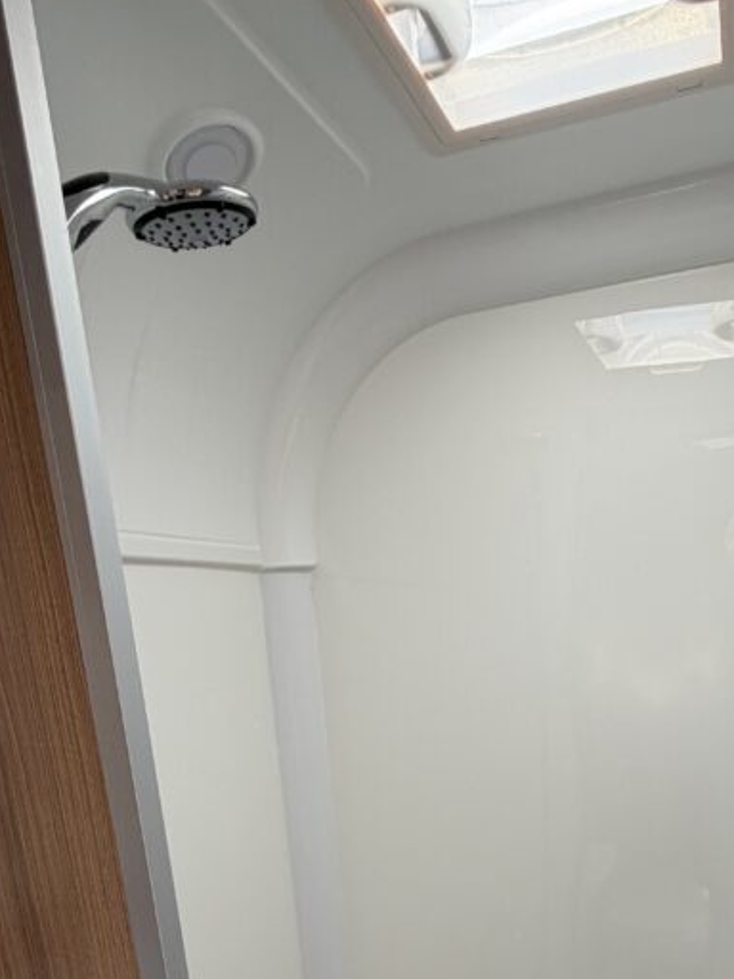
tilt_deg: -15.7
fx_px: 792
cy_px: 866
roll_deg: +3.0
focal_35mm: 28
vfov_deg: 55.7
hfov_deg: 49.2
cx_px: 464
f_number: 2.2
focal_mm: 2.22
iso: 125
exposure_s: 1/121
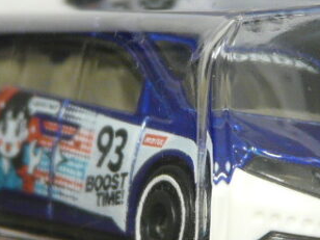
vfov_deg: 6.6
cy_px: 125
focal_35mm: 226
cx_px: 191
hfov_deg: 8.8
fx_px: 2089
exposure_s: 1/50
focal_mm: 12
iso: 160
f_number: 3.2
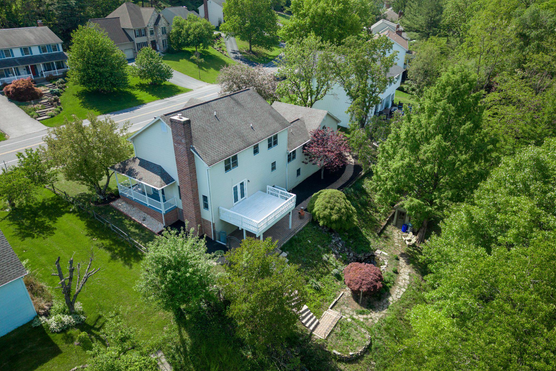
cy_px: 187
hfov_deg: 71.5
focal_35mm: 25
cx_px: 278
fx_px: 386
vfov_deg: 51.3
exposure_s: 1/50
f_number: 1.8
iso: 400
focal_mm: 8.67
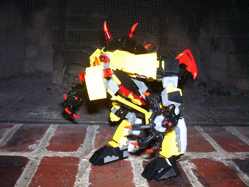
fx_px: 245
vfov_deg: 41.8
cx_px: 124
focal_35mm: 34
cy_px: 94
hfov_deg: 54.0
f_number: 2.7
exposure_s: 1/60
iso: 125
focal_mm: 5.6
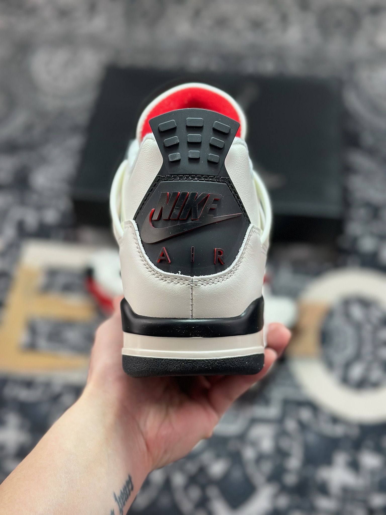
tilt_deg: -55.0
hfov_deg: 30.3
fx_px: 714
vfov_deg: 39.7
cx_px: 193
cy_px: 258
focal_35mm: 48
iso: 80
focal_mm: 6.86
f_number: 1.78
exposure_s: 1/482
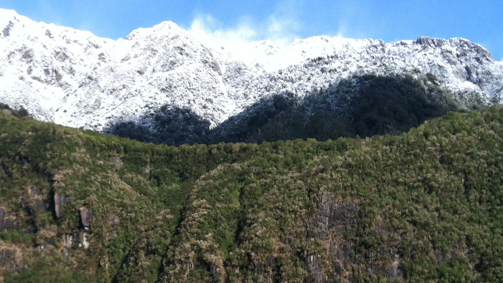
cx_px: 141
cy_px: 232
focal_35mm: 66
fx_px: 880
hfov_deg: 31.5
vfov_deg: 18.1
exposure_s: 1/588
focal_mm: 3.85
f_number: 2.8
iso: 80
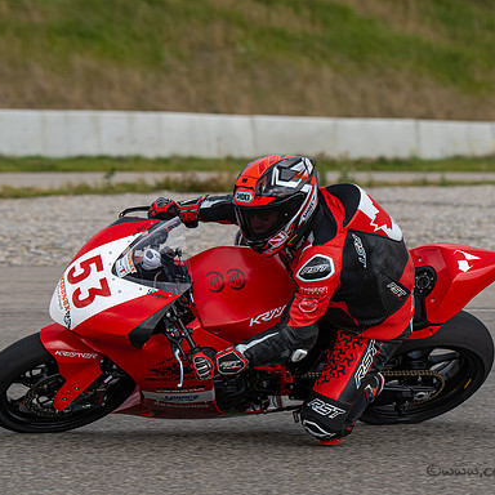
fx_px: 3737
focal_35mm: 231
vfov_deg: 7.6
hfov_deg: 7.6
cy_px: 248
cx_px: 250
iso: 720
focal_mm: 180
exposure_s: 1/1250
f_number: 6.3
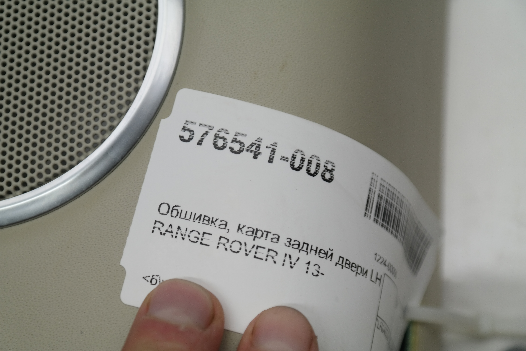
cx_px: 263
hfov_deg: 24.2
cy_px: 176
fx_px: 1227
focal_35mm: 84
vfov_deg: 16.3
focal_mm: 55
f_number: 5.6
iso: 200
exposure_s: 1/80
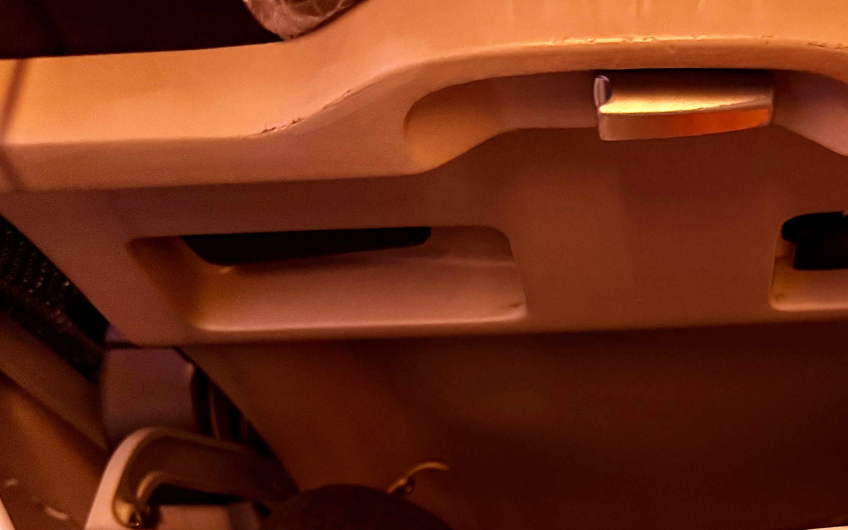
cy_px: 516
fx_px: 1086
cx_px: 692
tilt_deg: -46.8
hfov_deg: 40.7
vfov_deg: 26.1
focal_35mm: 47
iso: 1000
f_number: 1.78
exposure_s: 1/30
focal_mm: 6.86
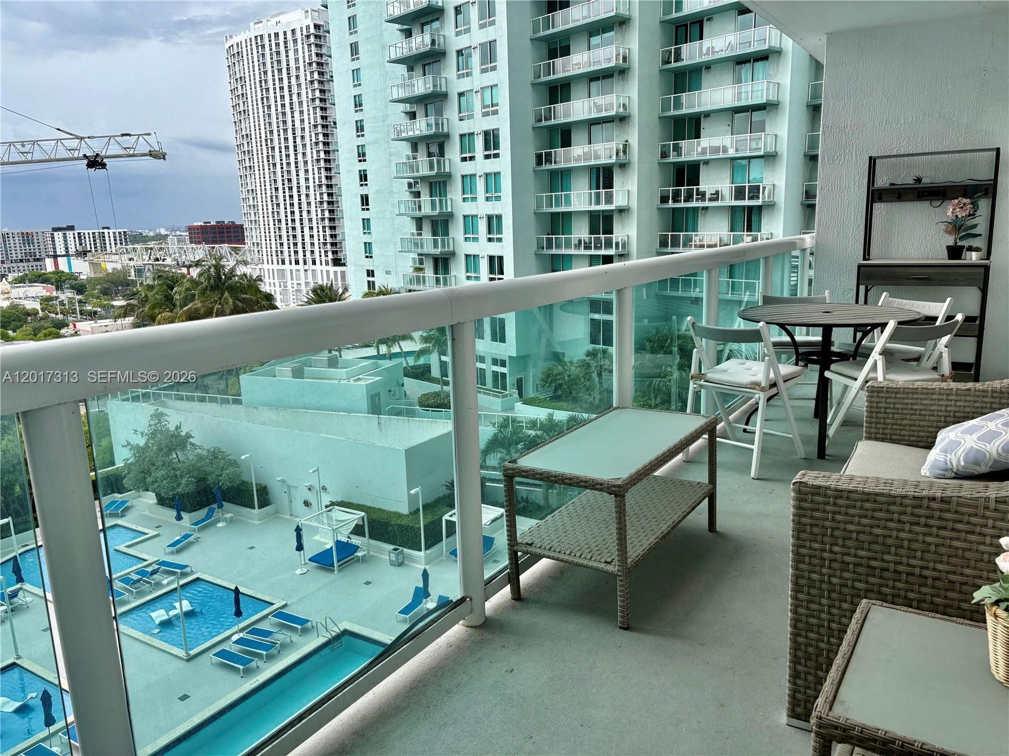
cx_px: 504
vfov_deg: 53.1
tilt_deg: -11.4
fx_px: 758
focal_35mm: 26
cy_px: 378
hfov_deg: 67.3
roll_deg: +2.7
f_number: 1.6
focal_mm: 5.96
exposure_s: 1/739
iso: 50
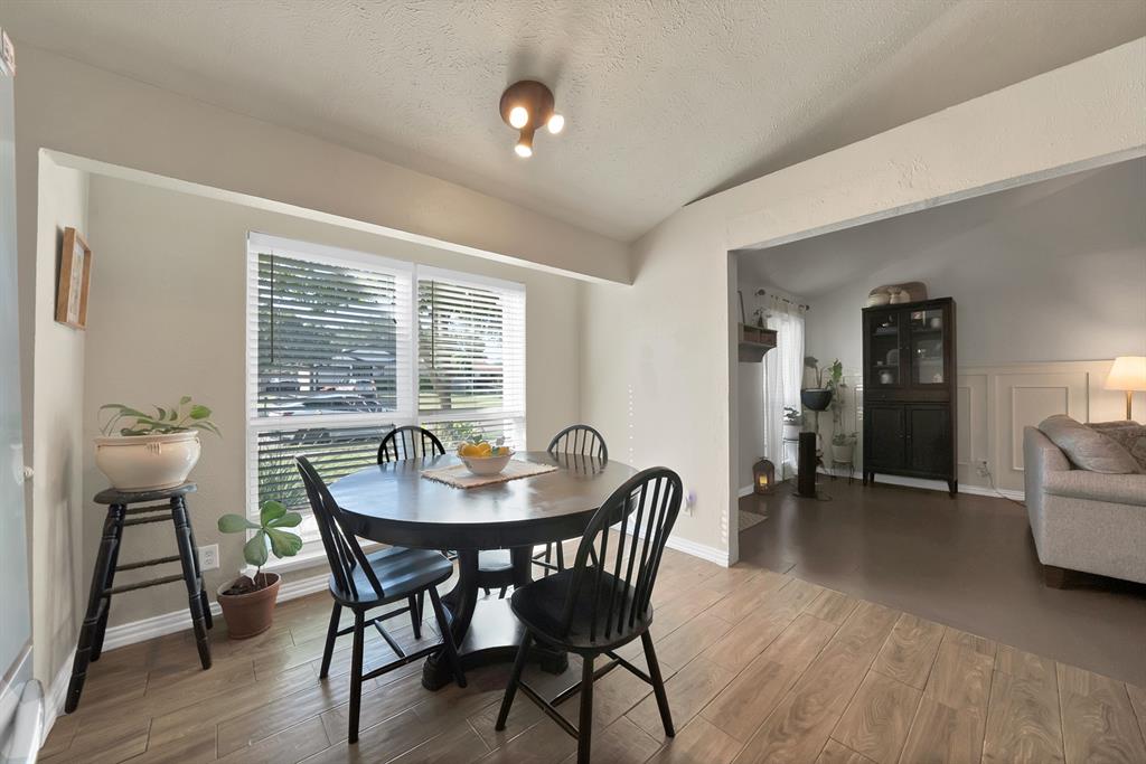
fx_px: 382
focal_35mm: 12
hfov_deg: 112.6
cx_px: 573
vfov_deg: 90.0
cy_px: 382
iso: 640
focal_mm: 12
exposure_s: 1/25
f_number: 9
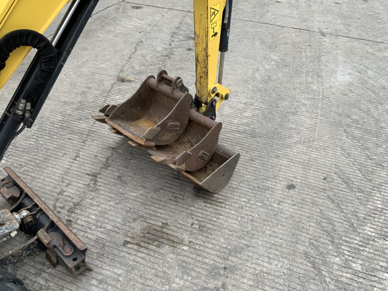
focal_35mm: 29
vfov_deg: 48.2
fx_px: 325
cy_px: 146
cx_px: 194
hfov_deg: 61.7
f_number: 1.8
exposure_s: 1/273
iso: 16
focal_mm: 3
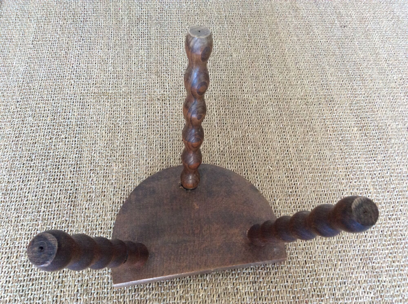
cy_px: 152
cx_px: 204
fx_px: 377
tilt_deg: -61.0
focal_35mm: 32
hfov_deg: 56.9
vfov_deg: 44.1
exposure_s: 1/25
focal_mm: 3.3
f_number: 2.4
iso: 200
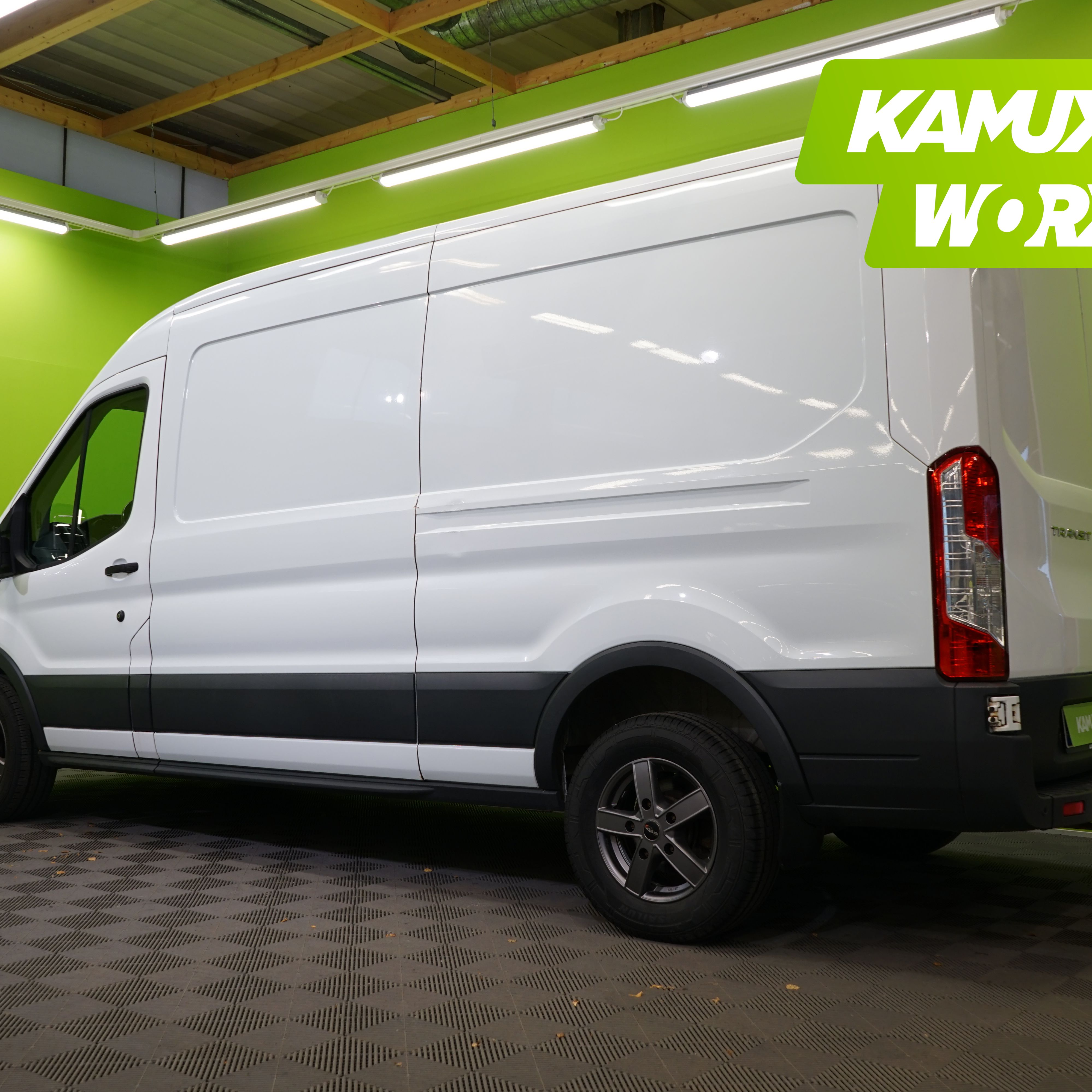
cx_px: 557
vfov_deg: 44.9
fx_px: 1321
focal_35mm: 37
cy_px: 546
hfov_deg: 44.9
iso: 400
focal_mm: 29
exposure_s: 1/30
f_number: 6.3
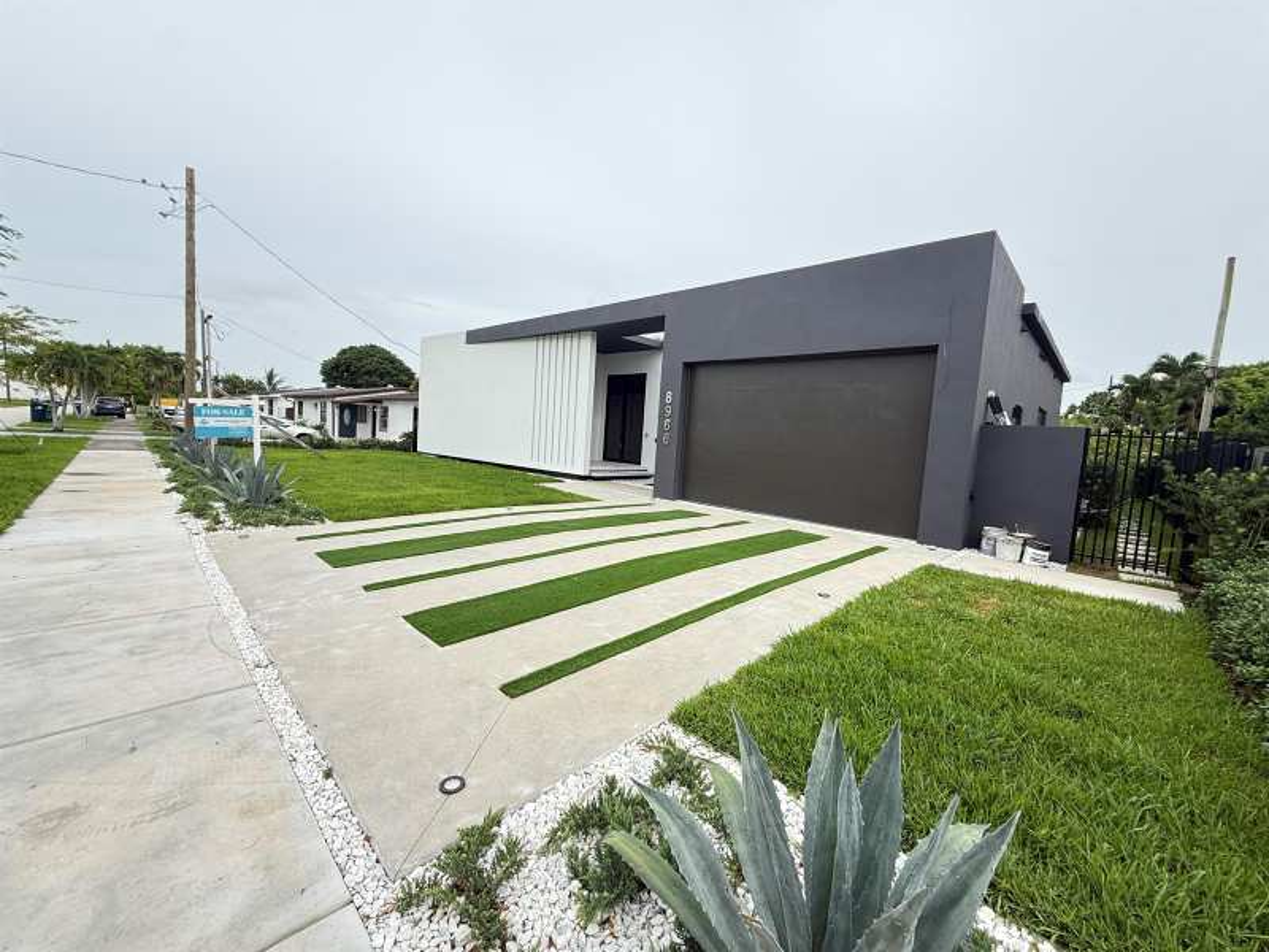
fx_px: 513
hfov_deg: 102.1
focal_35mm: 14
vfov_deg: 85.7
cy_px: 476
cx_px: 634
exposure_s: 1/498
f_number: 2.2
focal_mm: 2.22
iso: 50
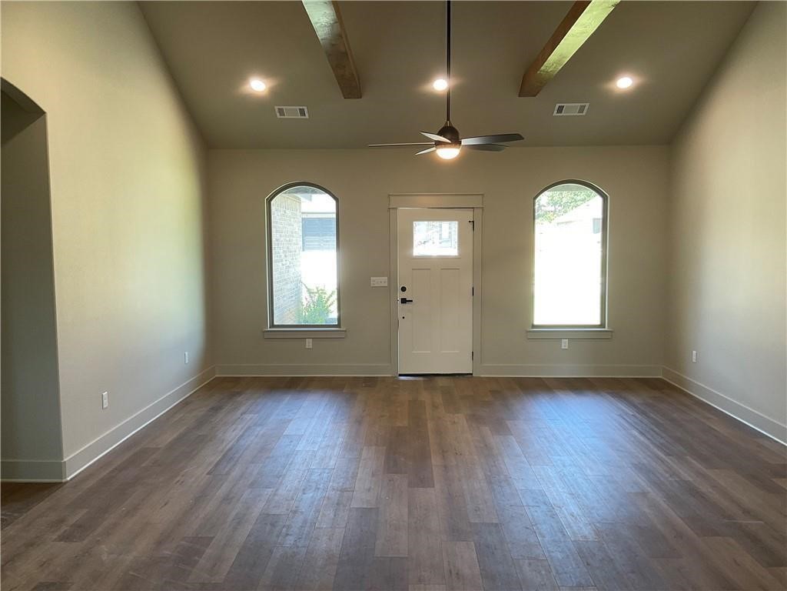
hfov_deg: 61.7
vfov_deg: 48.2
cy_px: 296
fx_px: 659
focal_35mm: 29
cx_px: 394
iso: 40
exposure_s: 1/60
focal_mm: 3
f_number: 1.8
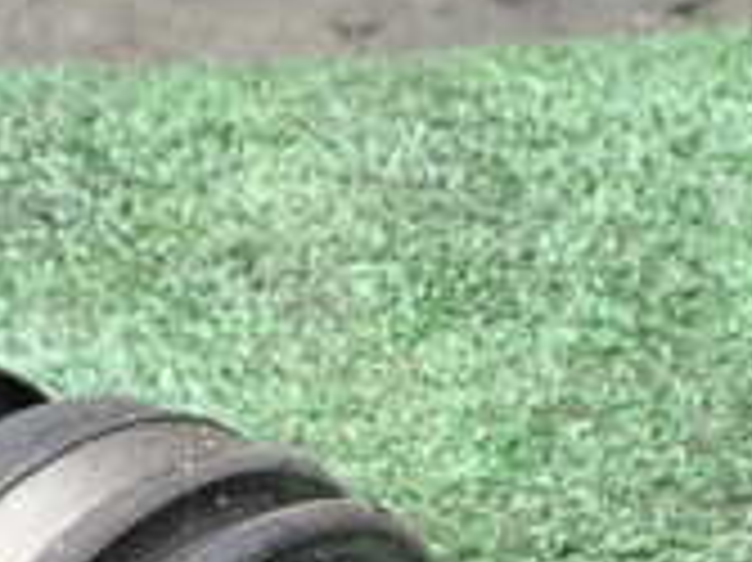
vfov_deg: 12.8
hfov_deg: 18.2
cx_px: 333
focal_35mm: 108
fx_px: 2345
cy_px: 913
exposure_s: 1/125
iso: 100
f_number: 3.2
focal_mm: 5.4
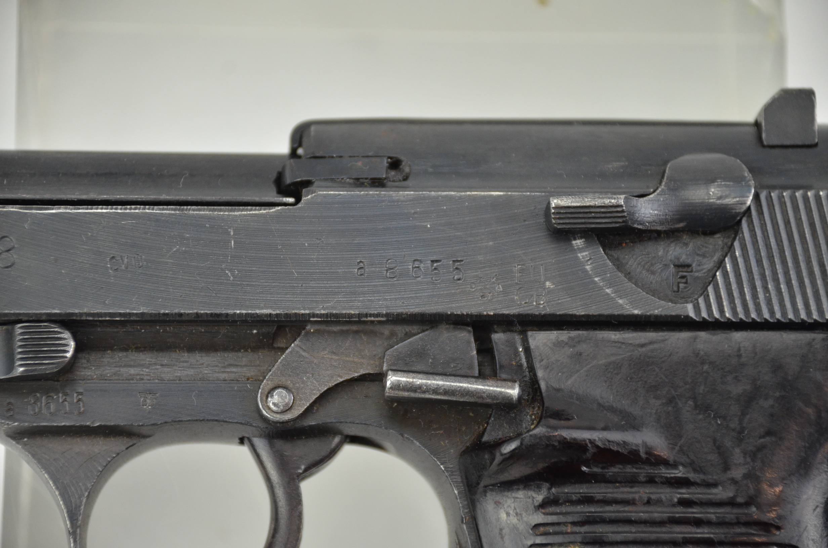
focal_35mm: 202
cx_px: 414
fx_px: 4648
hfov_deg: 10.2
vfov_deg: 6.8
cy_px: 274
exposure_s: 1/160
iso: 800
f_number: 5.6
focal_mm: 135
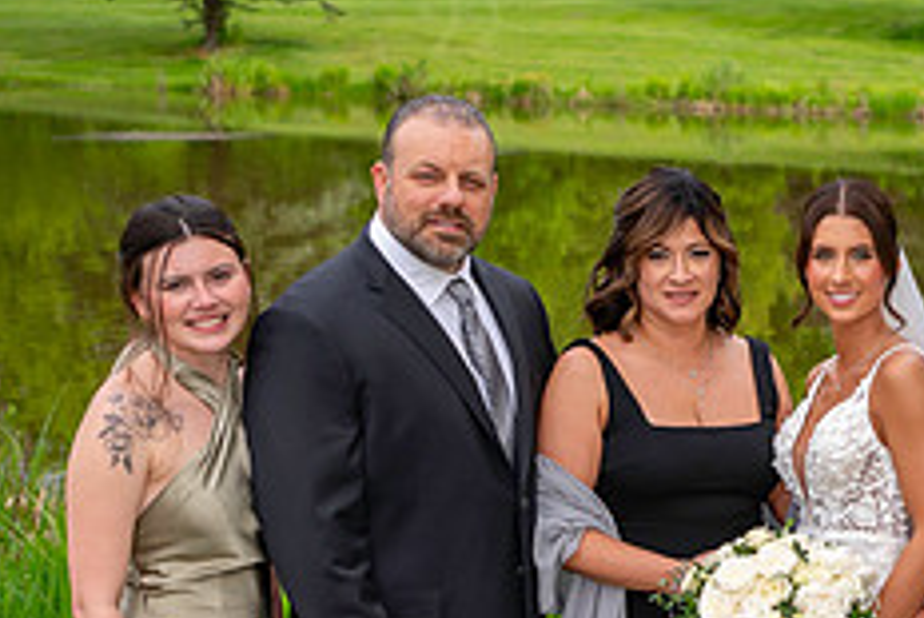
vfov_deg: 13.4
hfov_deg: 19.1
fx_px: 2594
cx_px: 1089
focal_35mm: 101
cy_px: 560
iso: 400
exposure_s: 1/3200
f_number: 3.2
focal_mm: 32
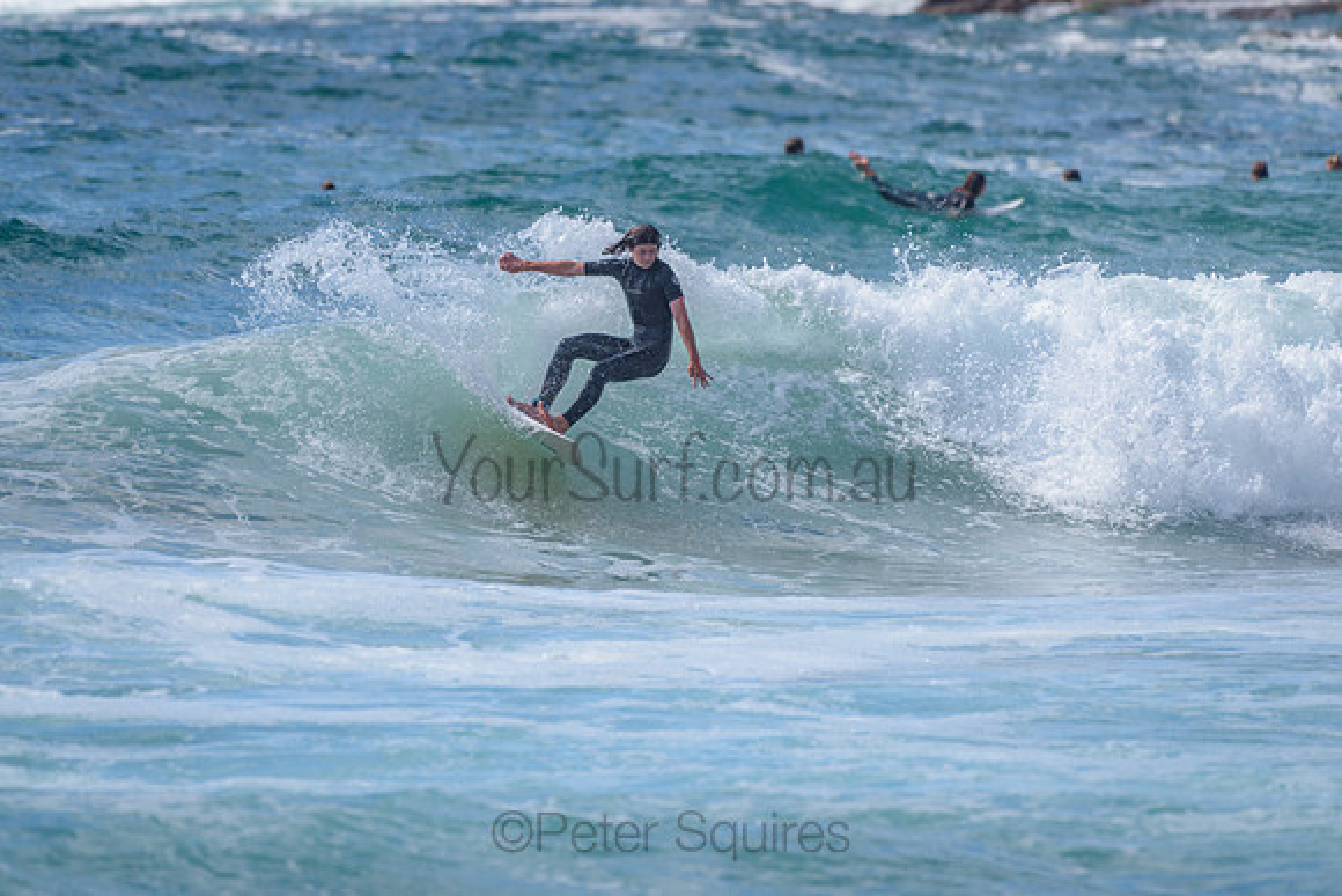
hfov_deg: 3.4
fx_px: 22860
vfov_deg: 2.2
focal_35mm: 613
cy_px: 347
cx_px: 660
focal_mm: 500
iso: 140
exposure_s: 1/2000
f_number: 5.6
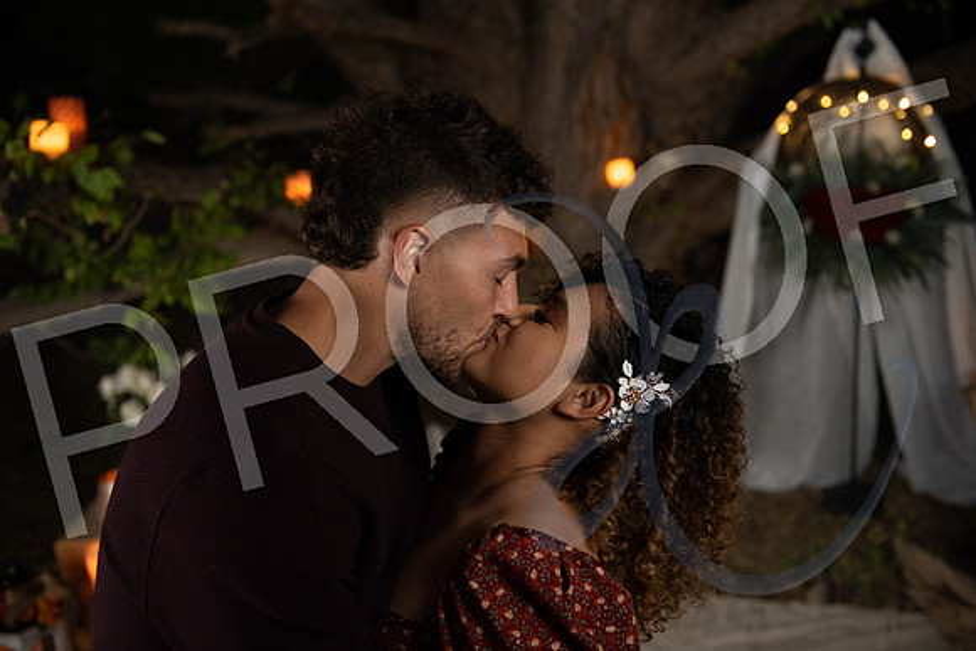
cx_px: 488
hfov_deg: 44.5
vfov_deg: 30.5
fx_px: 1193
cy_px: 326
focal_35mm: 44
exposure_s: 1/60
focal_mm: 44
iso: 640
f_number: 2.8
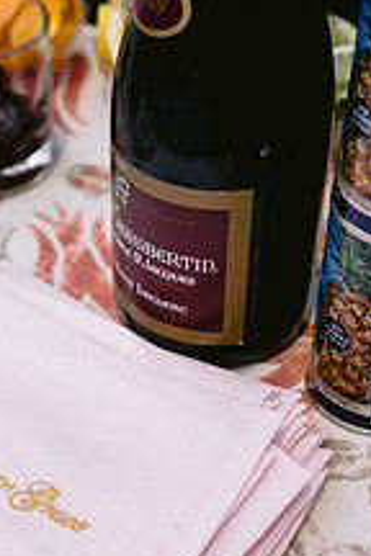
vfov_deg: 27.7
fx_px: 1128
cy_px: 245
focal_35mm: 73
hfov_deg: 18.2
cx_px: 8
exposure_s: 1/250
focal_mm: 35
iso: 500
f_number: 4
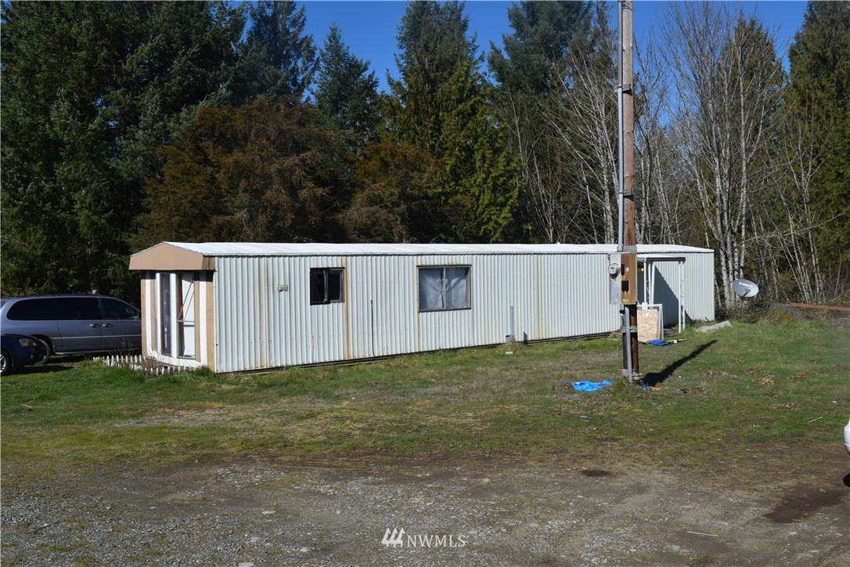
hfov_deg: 55.1
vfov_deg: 38.4
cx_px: 425
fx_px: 815
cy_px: 284
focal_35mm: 34
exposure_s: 1/500
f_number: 11
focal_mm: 23
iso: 200
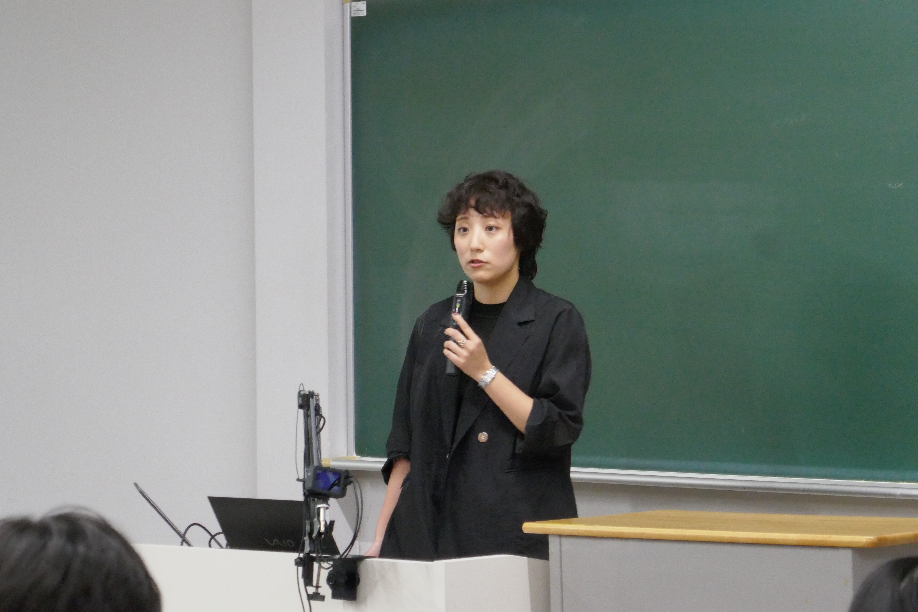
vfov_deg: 8.2
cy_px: 306
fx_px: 4284
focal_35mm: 168
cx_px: 459
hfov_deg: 12.2
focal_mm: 61.3
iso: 3200
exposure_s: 1/80
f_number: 5.9
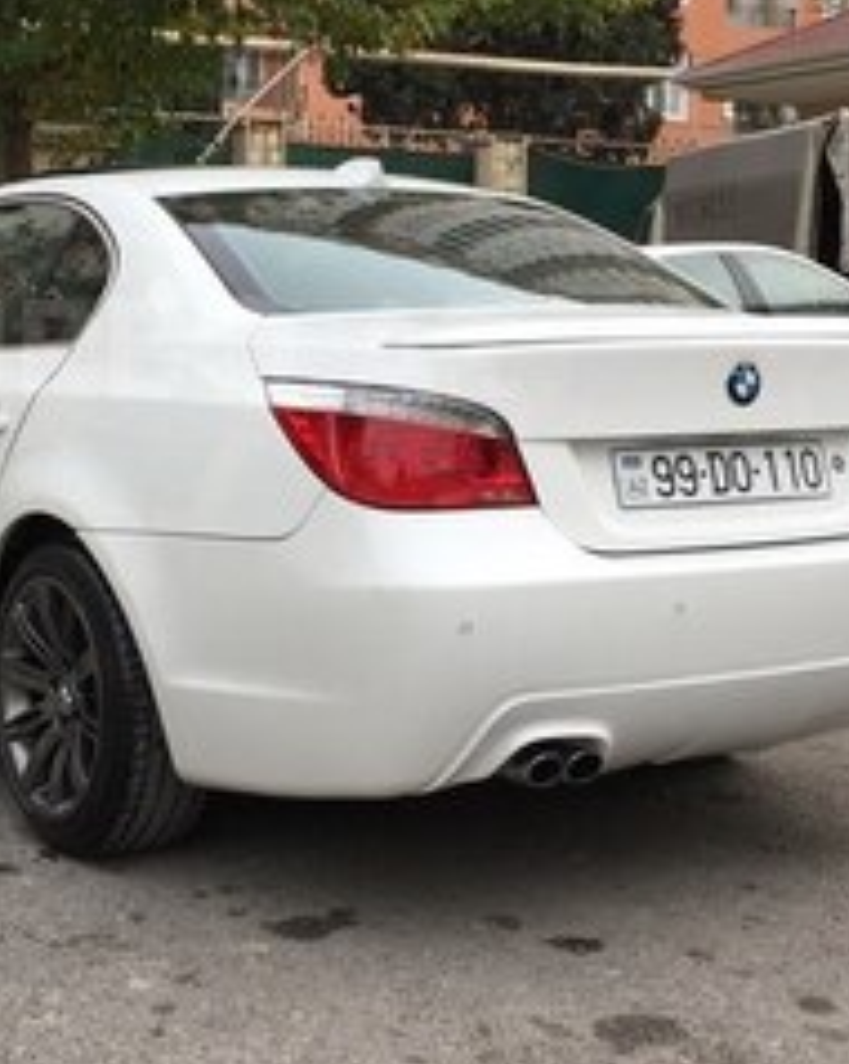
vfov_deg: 31.7
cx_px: 179
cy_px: 349
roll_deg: +0.0
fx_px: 1856
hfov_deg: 25.4
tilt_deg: +0.2
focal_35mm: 59
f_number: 2.2
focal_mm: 4.15
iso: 32
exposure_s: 1/166
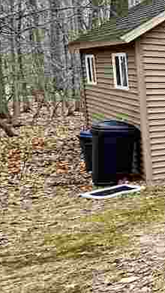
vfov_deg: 41.2
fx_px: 388
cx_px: 476
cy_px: 125
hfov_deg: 12.1
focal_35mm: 50
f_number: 2.2
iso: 40
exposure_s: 1/154
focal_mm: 2.22
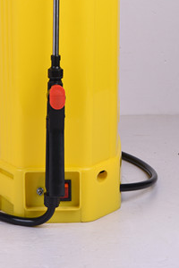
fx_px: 955
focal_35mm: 128
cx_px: 60
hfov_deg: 10.7
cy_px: -42
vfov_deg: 15.5
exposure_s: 1/125
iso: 320
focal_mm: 48
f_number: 10
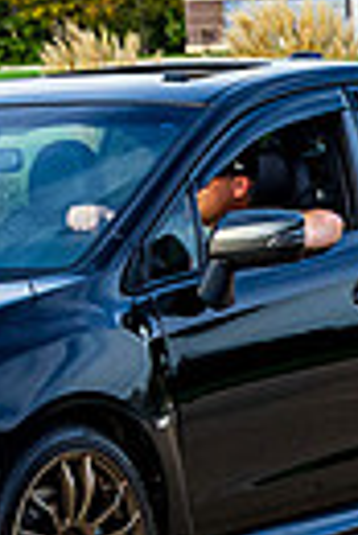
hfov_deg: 5.2
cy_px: 129
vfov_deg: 8.3
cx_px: 1138
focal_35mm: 248
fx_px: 3689
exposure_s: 1/320
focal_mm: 28
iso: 400
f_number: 9
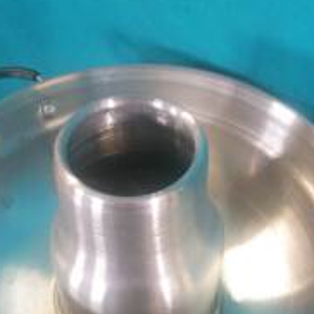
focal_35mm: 58
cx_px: 141
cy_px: 272
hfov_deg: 29.5
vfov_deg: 28.6
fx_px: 595
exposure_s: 1/37
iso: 250
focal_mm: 4.21
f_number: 2.5
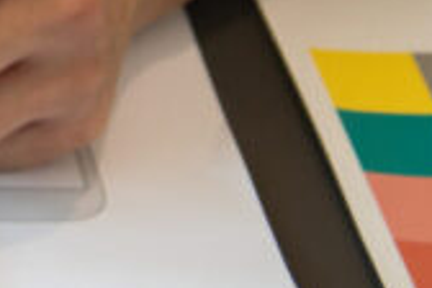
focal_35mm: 304
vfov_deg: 4.5
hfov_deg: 6.3
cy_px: -12
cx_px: -769
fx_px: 3648
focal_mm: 50
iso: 320
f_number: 2.8
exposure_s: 1/100
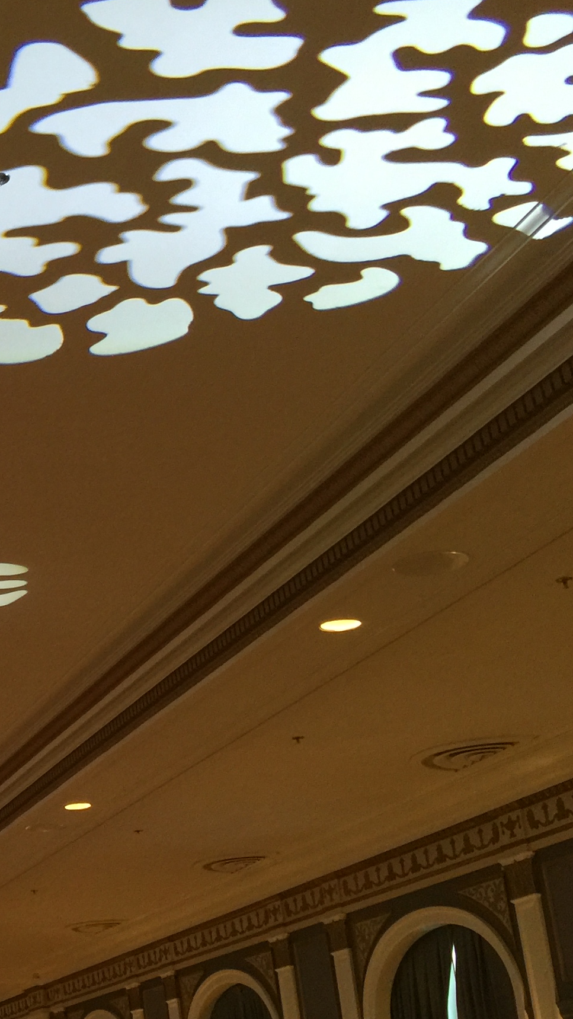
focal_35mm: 60
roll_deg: -0.4
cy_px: 635
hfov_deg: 17.2
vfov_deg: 34.7
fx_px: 1621
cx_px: -386
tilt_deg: +17.9
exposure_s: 1/15
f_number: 2.2
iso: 64
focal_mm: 4.15
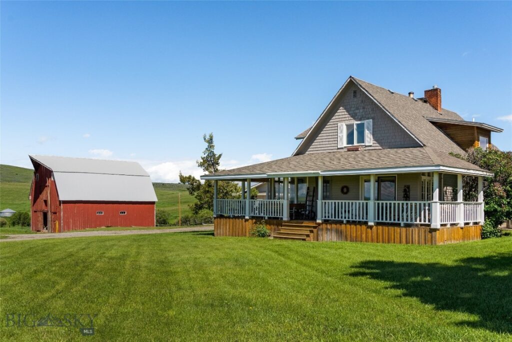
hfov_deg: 61.9
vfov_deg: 43.7
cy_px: 171
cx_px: 256
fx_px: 427
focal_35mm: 30
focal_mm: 30
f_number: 8
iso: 400
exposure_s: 1/2000
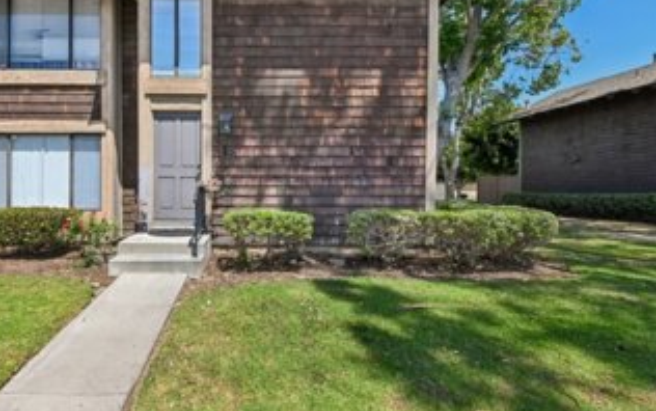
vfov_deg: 68.0
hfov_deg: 92.0
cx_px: 239
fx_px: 304
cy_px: 193
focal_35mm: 17
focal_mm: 13
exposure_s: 1/30
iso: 250
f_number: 22
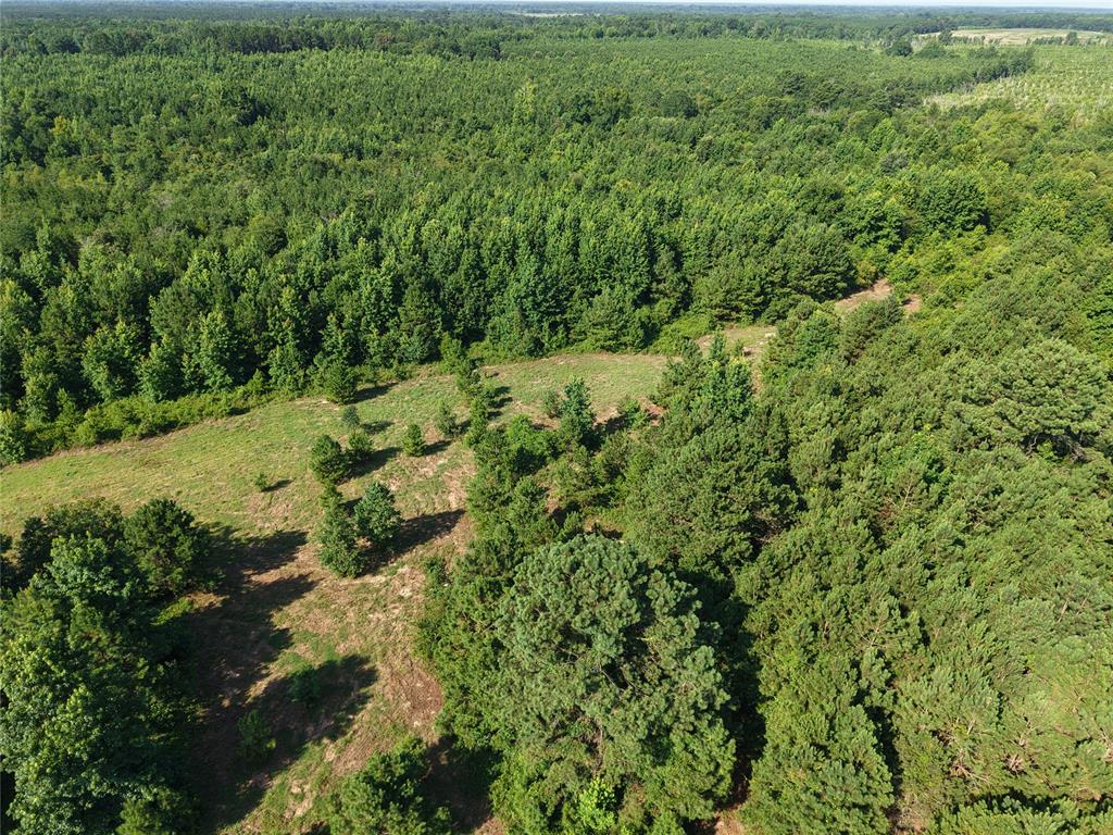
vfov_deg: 56.8
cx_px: 556
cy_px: 418
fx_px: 772
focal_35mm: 24
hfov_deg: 71.6
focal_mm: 8.67
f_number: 1.8
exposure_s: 1/1500
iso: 100
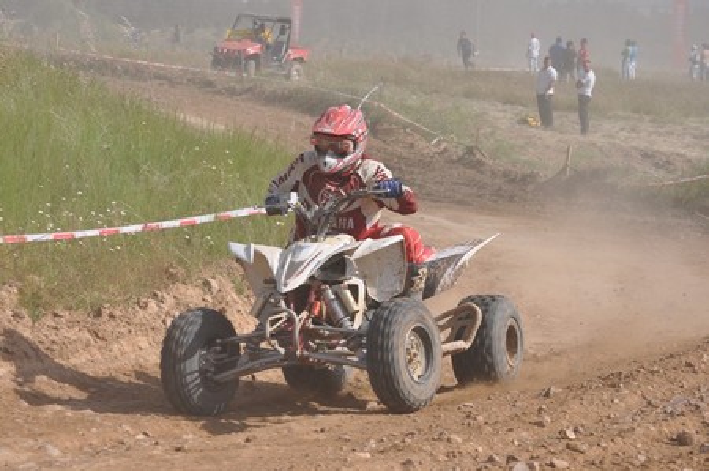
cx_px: 354
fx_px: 2538
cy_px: 236
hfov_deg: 15.9
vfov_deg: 10.6
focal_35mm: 129
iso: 200
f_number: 9
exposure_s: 1/400
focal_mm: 86
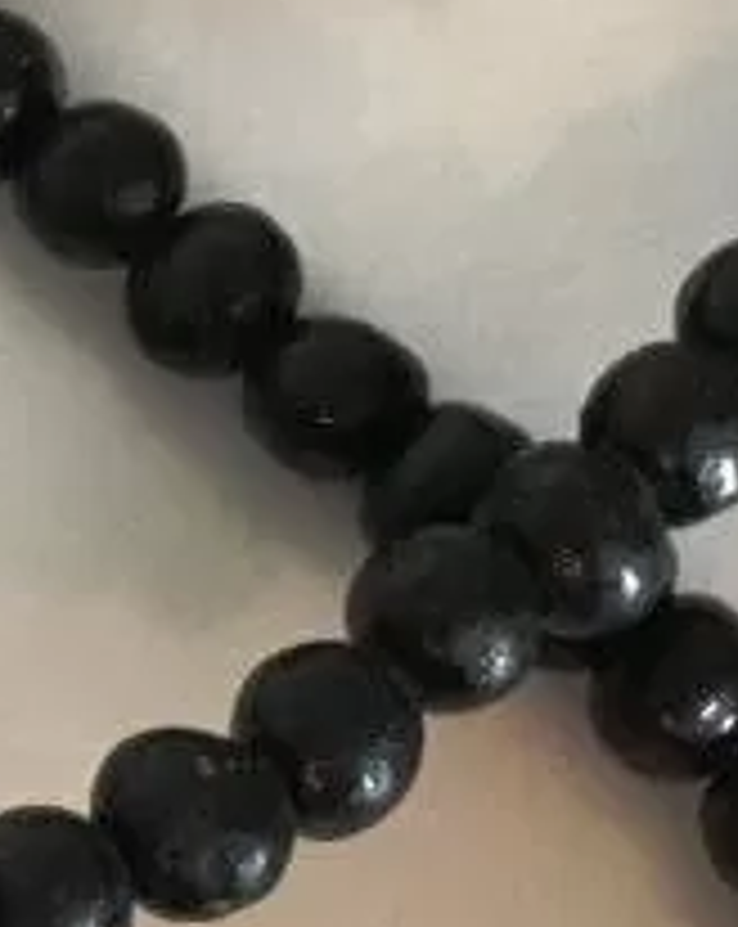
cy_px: 432
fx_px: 3861
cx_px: -459
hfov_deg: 10.4
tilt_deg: -70.4
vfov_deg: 13.7
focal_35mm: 141
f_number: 2.2
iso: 200
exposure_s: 1/17
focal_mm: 4.15
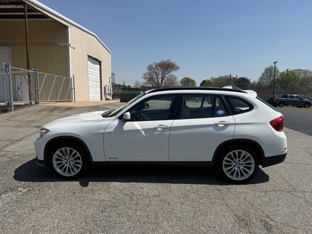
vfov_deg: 54.9
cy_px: 120
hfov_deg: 69.4
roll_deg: -0.4
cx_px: 162
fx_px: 225
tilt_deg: -5.5
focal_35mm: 25
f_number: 1.78
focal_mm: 6.76
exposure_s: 1/7353
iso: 80
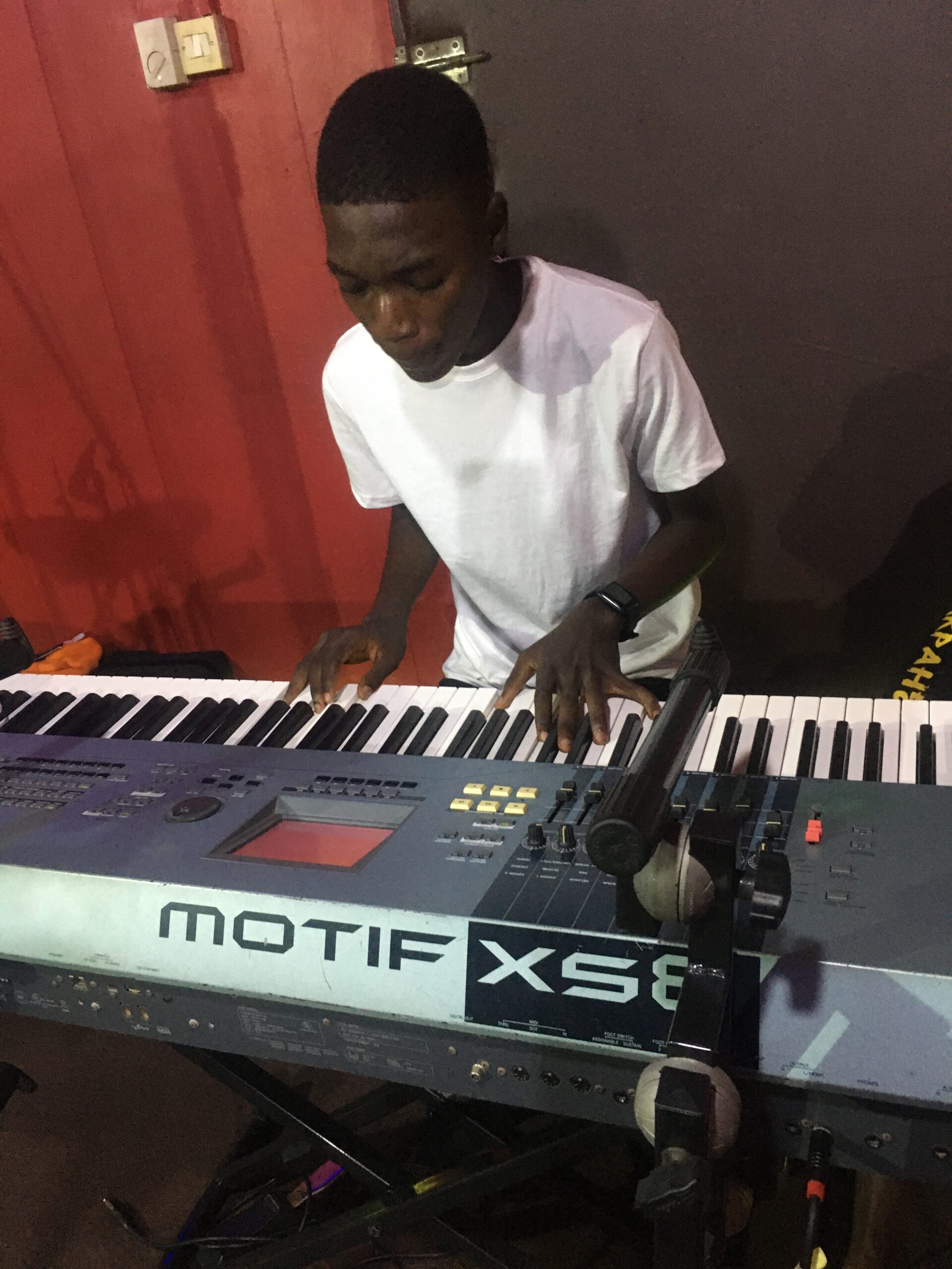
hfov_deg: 48.2
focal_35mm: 29
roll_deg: +9.8
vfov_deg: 61.7
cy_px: 634
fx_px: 1063
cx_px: 476
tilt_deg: -21.1
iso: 200
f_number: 2.2
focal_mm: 4.15
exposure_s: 1/25
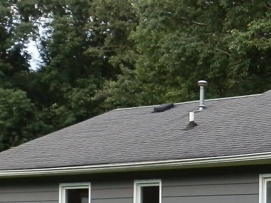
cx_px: 364
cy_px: 210
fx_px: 908
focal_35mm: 116
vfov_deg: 12.6
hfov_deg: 16.0
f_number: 3.1
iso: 64
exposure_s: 1/250
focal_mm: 5
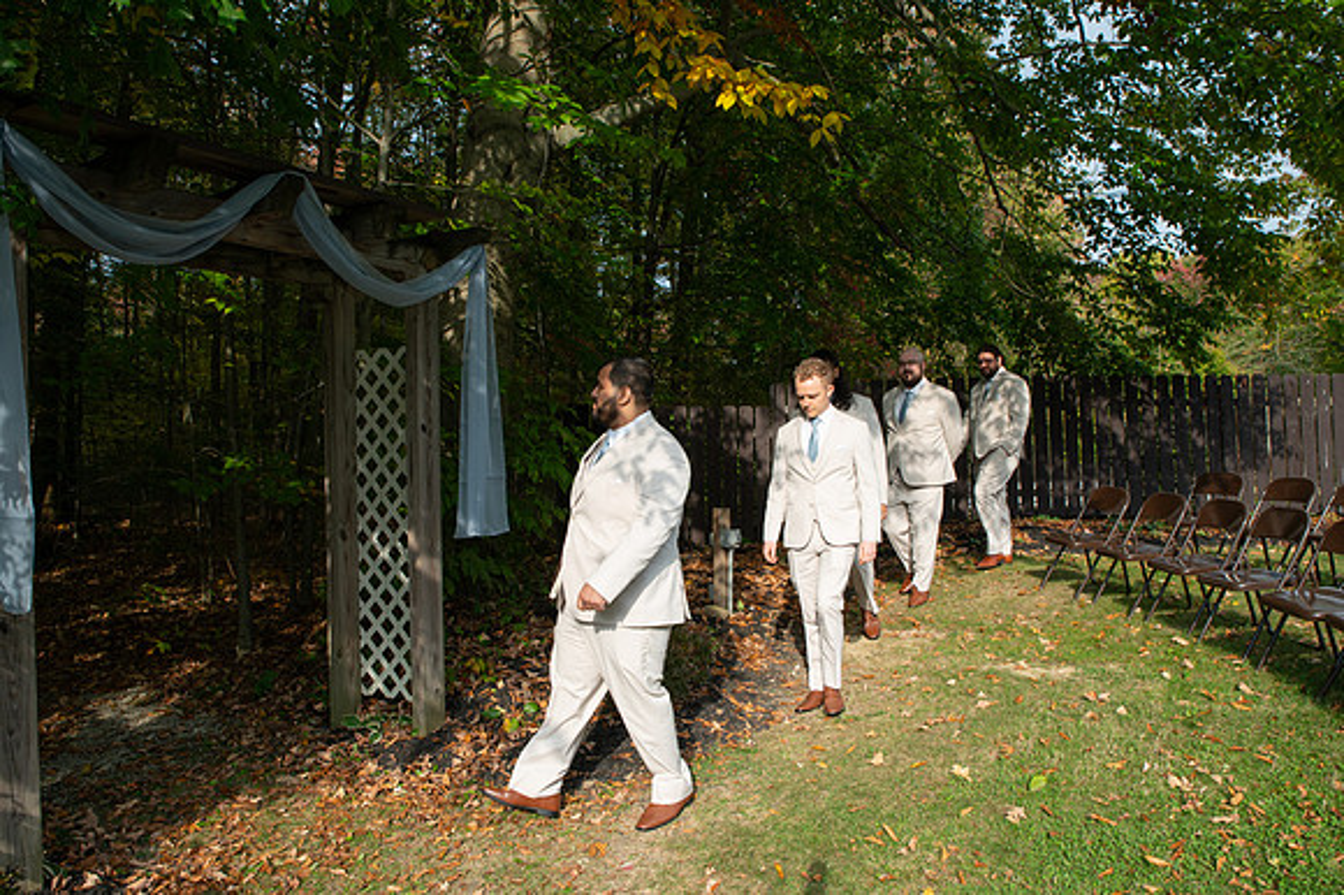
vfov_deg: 51.1
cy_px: 448
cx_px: 672
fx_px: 936
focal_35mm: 25
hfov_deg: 71.3
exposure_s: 1/200
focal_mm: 24
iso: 400
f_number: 9
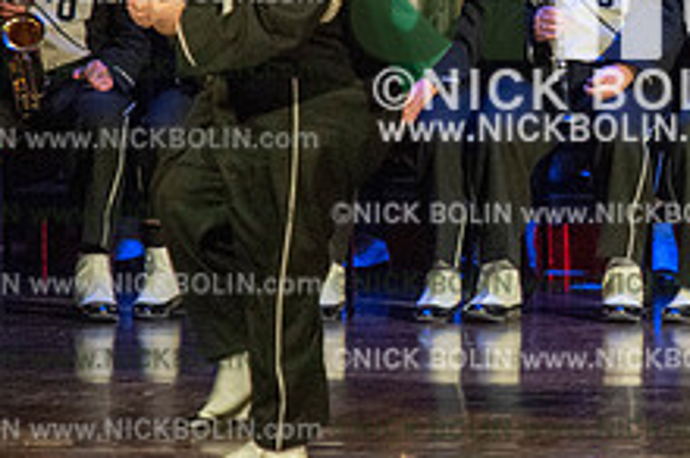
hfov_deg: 3.0
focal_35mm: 687
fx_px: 13148
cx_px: 571
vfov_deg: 2.0
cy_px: -6
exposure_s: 1/250
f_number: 5.6
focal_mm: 260
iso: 8000
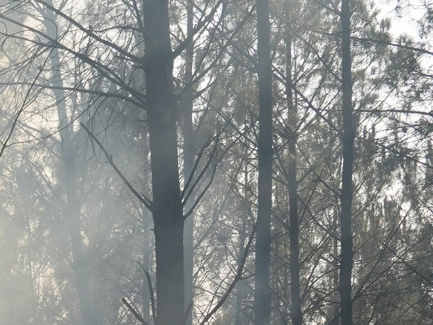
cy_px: 722
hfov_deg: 13.5
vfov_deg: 10.7
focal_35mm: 122
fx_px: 1526
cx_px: -466
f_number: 6.3
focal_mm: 24
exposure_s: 1/1000
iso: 400
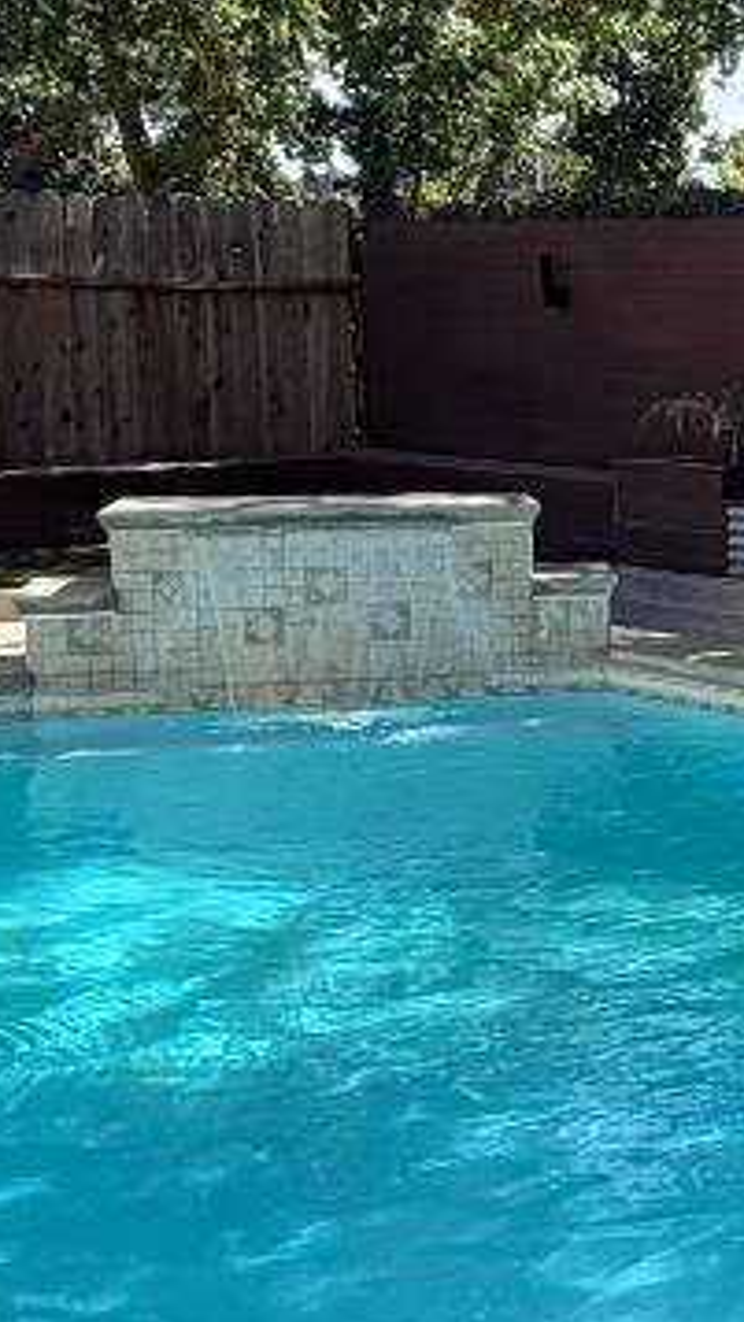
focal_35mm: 64
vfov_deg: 32.7
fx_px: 2243
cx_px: 1277
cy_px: 520
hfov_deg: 16.3
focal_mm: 2.22
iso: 40
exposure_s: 1/644
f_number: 2.2
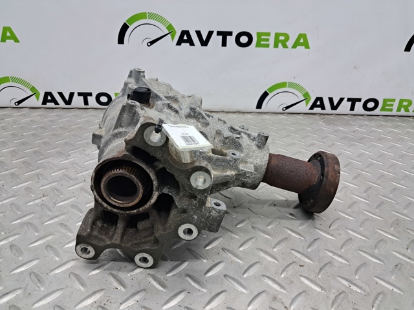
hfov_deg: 65.4
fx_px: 323
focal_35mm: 27
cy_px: 155
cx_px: 207
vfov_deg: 51.3
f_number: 1.8
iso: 100
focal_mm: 4
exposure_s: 1/50
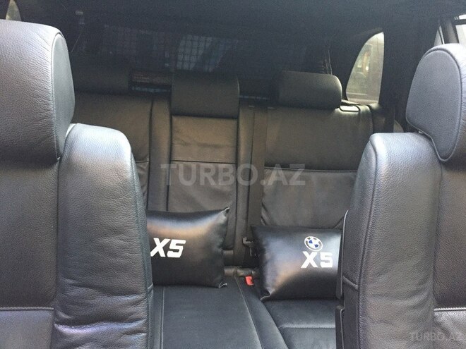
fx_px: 390
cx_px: 233
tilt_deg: -16.2
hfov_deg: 61.7
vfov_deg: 48.2
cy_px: 174
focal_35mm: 29
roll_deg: -4.8
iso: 250
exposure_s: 1/25
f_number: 2.2
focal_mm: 4.15
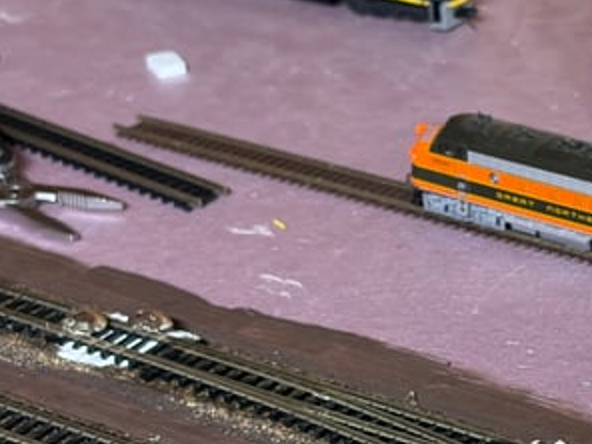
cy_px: 400
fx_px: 2138
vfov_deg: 11.8
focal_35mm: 125
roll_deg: +0.8
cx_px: 582
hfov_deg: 15.5
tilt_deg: -29.8
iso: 125
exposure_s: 1/60
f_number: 1.6
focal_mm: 5.96
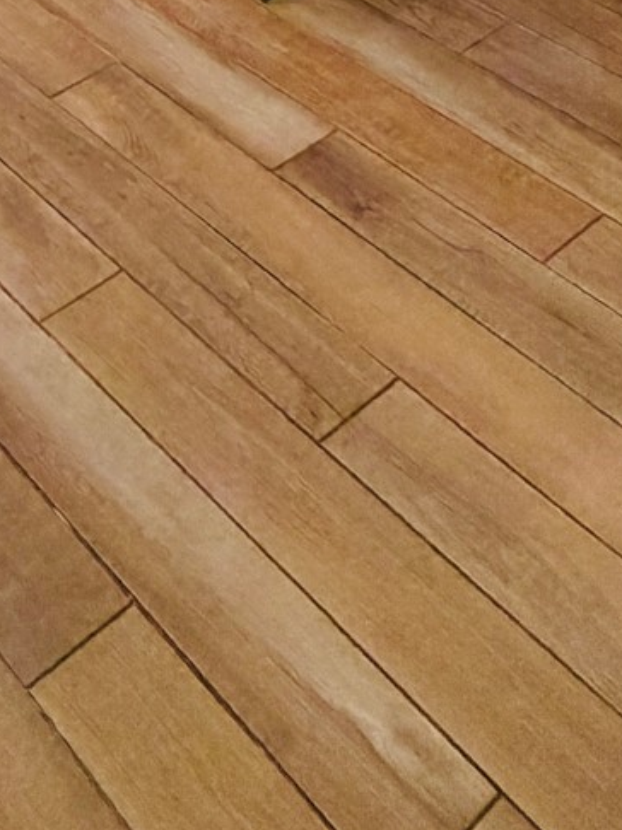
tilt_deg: -3.7
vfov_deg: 20.0
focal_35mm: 59
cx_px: -256
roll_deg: +2.6
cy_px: -765
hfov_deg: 21.6
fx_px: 1415
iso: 320
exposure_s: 1/120
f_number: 2.2
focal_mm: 2.22
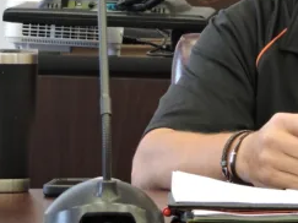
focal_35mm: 288
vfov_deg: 5.1
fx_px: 2478
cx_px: 344
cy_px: -6
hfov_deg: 6.8
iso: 400
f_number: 4.2
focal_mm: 18.7
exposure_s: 1/30
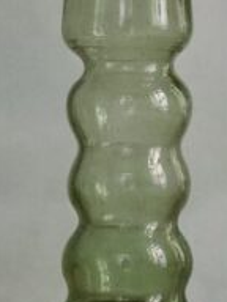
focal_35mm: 499
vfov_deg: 4.0
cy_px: -28
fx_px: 4363
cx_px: 265
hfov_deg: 3.0
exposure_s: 1/100
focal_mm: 60
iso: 3200
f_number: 4
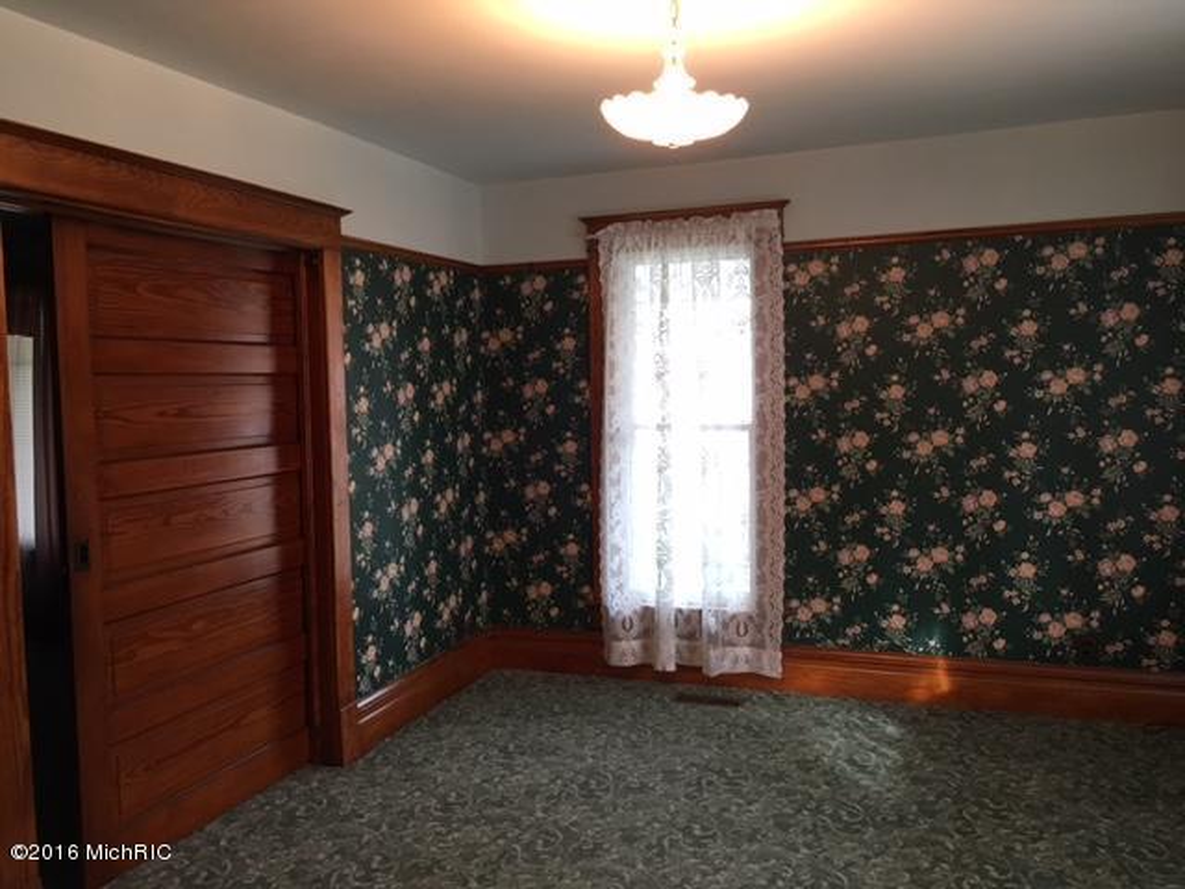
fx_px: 993
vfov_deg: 48.2
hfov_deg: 61.7
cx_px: 592
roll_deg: +0.2
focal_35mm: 29
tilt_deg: -3.0
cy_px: 444
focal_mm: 4.15
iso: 100
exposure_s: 1/30
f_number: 2.2
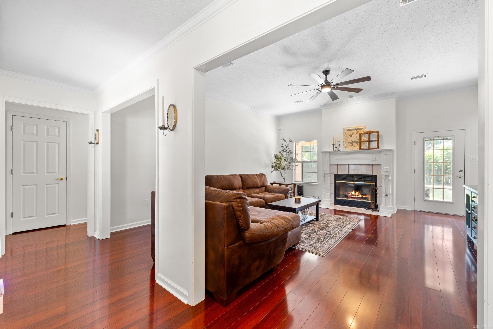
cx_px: 246
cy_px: 164
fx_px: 205
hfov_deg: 100.4
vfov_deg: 77.3
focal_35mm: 15
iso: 200
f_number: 9
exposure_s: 1
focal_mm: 10
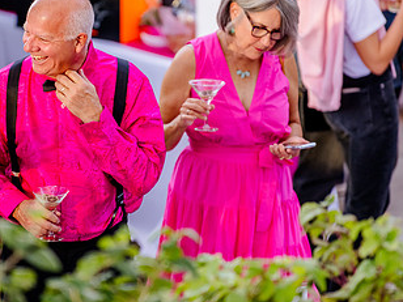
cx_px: 129
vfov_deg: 3.9
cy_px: 115
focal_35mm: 383
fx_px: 4459
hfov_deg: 5.2
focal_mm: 200
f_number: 2.8
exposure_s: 1/640
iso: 1000
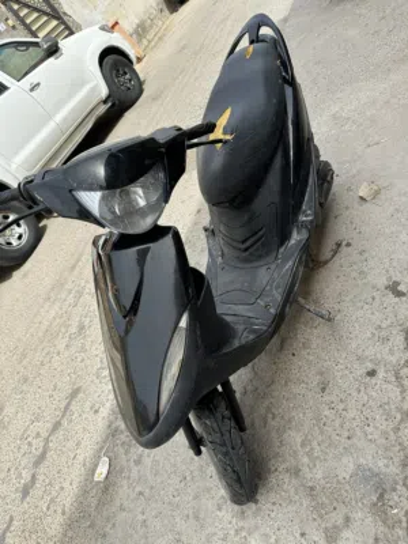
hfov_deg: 56.8
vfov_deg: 71.6
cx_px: 204
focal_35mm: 24
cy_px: 272
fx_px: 377
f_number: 1.78
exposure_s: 1/1988
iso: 80
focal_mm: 6.86
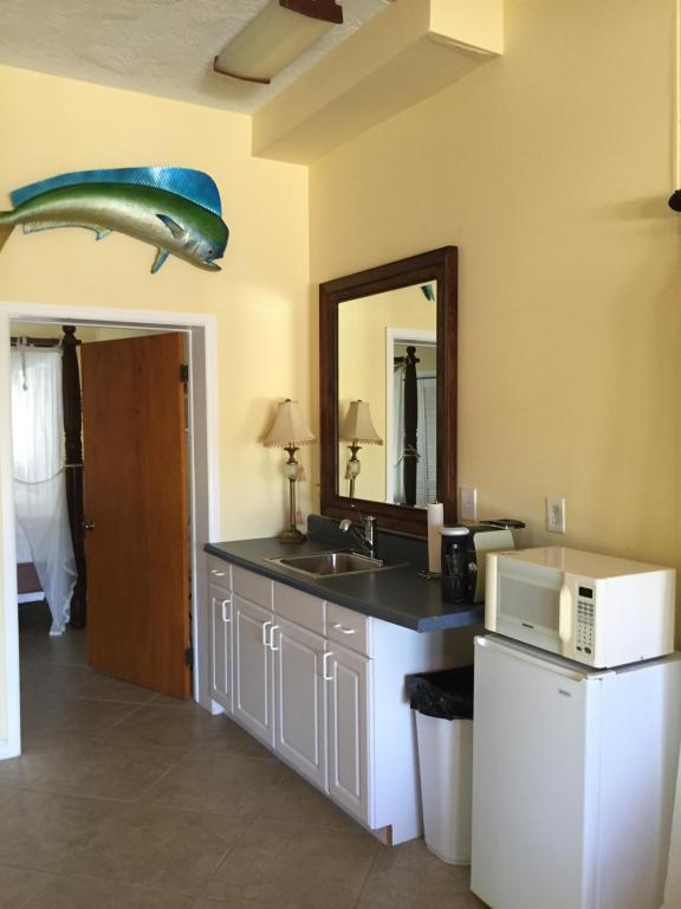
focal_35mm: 29
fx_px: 761
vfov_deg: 61.7
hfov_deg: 48.2
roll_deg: +0.6
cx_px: 340
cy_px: 454
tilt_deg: -0.8
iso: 200
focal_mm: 4.15
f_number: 2.2
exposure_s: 1/33
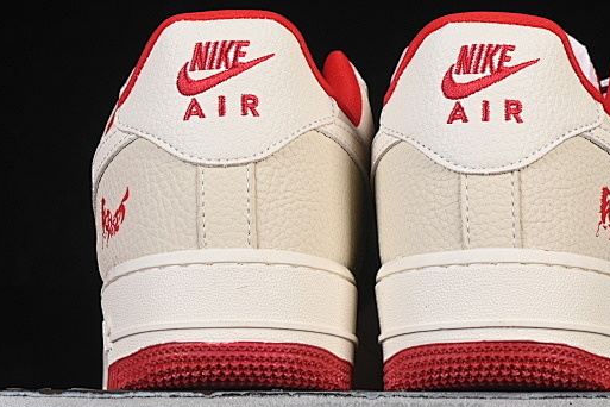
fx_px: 2677
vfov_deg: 8.7
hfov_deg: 13.0
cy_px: 124
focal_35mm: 158
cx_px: 400
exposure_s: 1/80
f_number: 8
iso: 160
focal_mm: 50
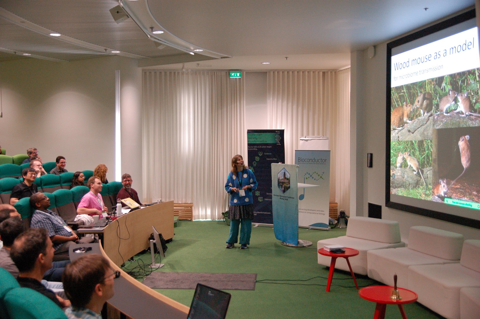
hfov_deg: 49.6
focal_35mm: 39
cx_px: 240
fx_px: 520
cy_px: 160
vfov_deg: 34.2
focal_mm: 26
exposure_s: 1/125
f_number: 3.5
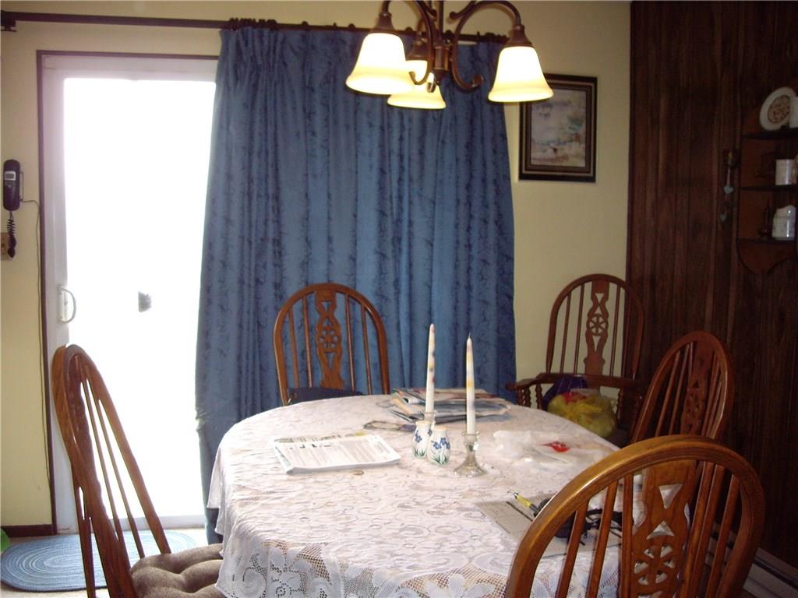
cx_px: 399
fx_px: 876
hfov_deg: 49.0
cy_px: 299
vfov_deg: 37.7
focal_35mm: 38
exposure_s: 1/40
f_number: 2.7
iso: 200
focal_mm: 6.2
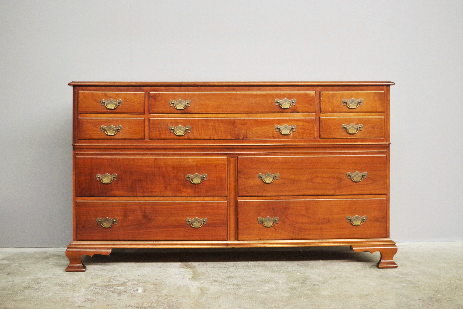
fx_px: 540
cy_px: 154
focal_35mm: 42
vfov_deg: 31.9
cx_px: 232
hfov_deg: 46.4
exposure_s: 1/60
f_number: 4
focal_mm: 28.13
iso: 800
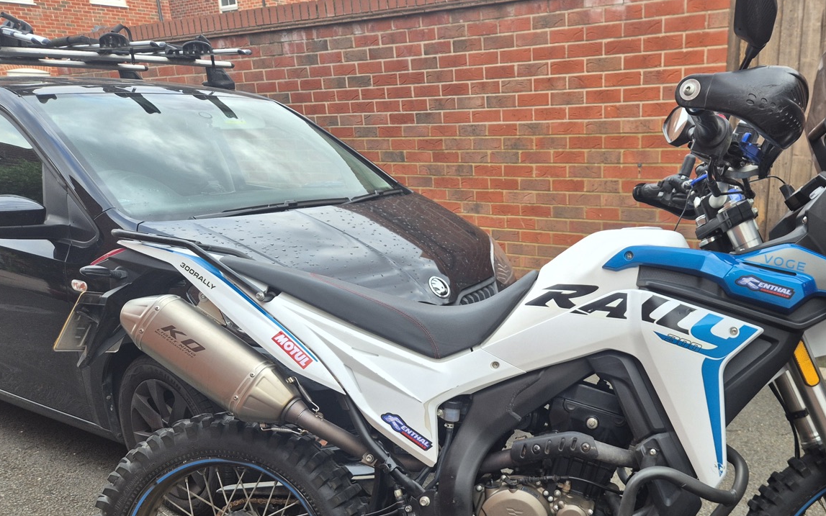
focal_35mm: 34
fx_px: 765
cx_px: 546
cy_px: 398
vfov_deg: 36.3
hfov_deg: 55.6
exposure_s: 1/180
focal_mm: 5.4
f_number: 1.8
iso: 40
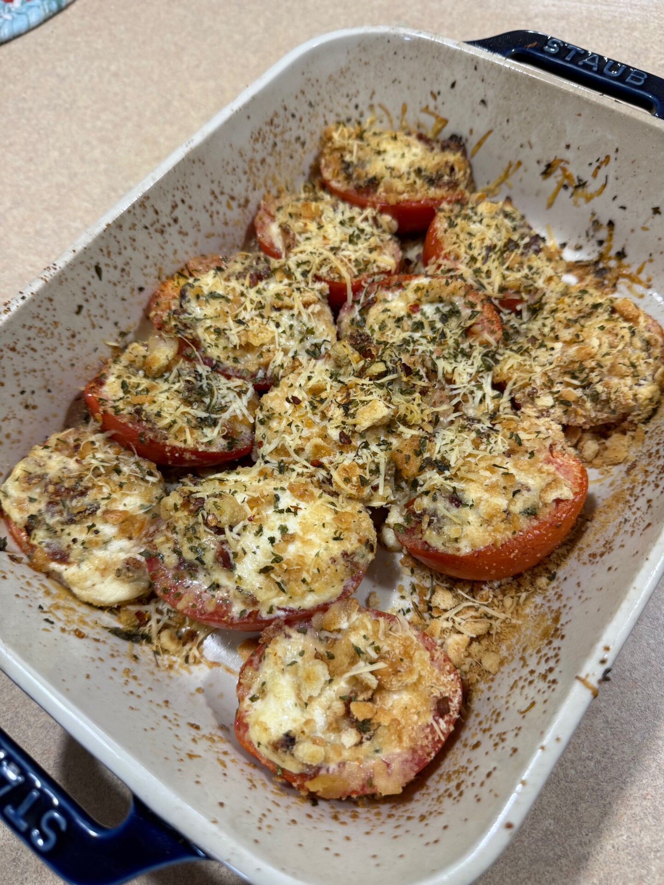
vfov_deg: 71.6
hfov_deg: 56.8
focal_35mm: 24
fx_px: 614
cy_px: 442
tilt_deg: -64.2
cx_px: 332
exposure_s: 1/60
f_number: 1.78
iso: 125
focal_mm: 6.76
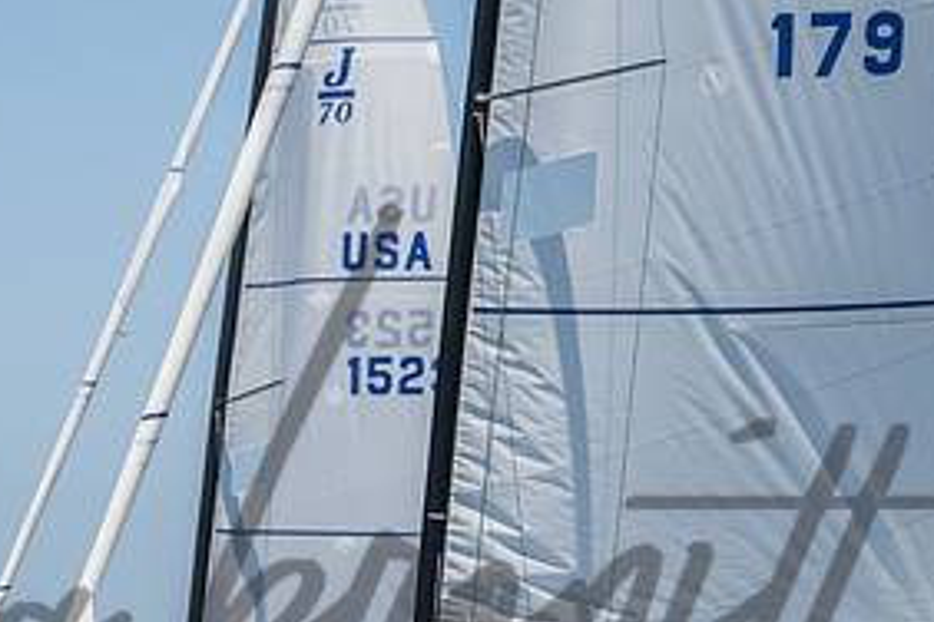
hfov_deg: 9.3
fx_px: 5759
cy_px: 581
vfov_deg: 6.2
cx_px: 434
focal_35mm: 222
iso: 400
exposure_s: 1/1000
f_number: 6.3
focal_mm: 104
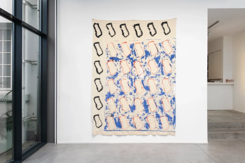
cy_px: 82
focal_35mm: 23
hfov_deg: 76.1
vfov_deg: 55.1
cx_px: 122
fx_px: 156
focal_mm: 23
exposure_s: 1/15
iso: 100
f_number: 8
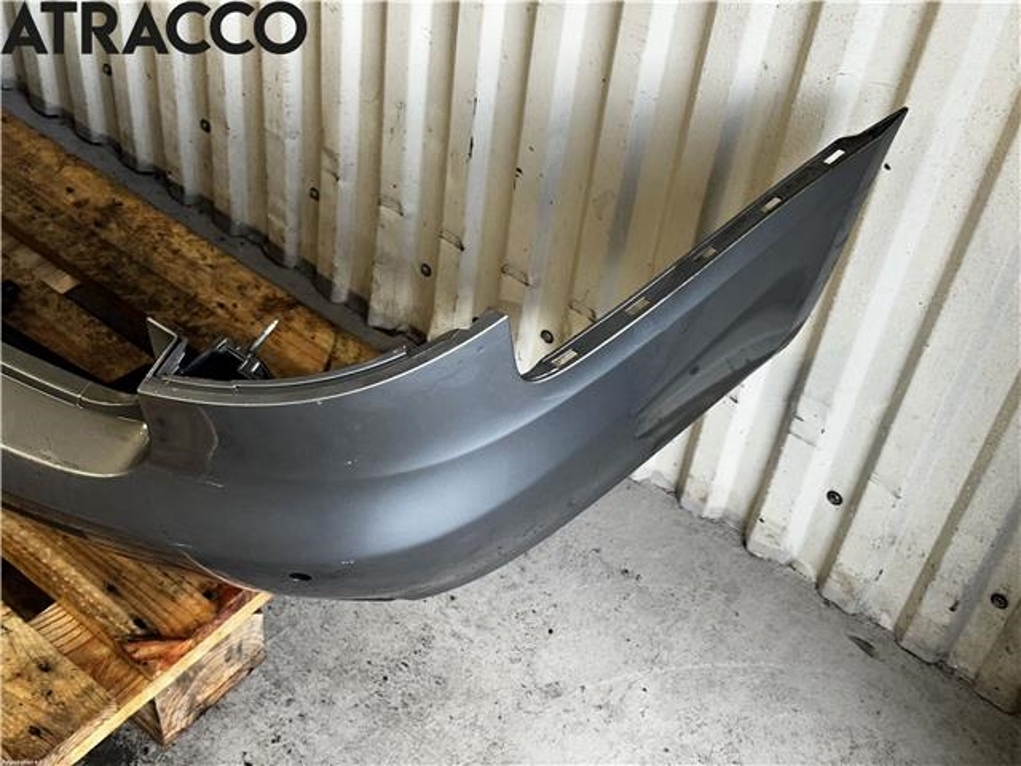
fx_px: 1416
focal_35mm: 48
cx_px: 510
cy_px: 383
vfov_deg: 30.3
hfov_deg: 39.7
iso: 64
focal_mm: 6.86
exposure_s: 1/31
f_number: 1.78
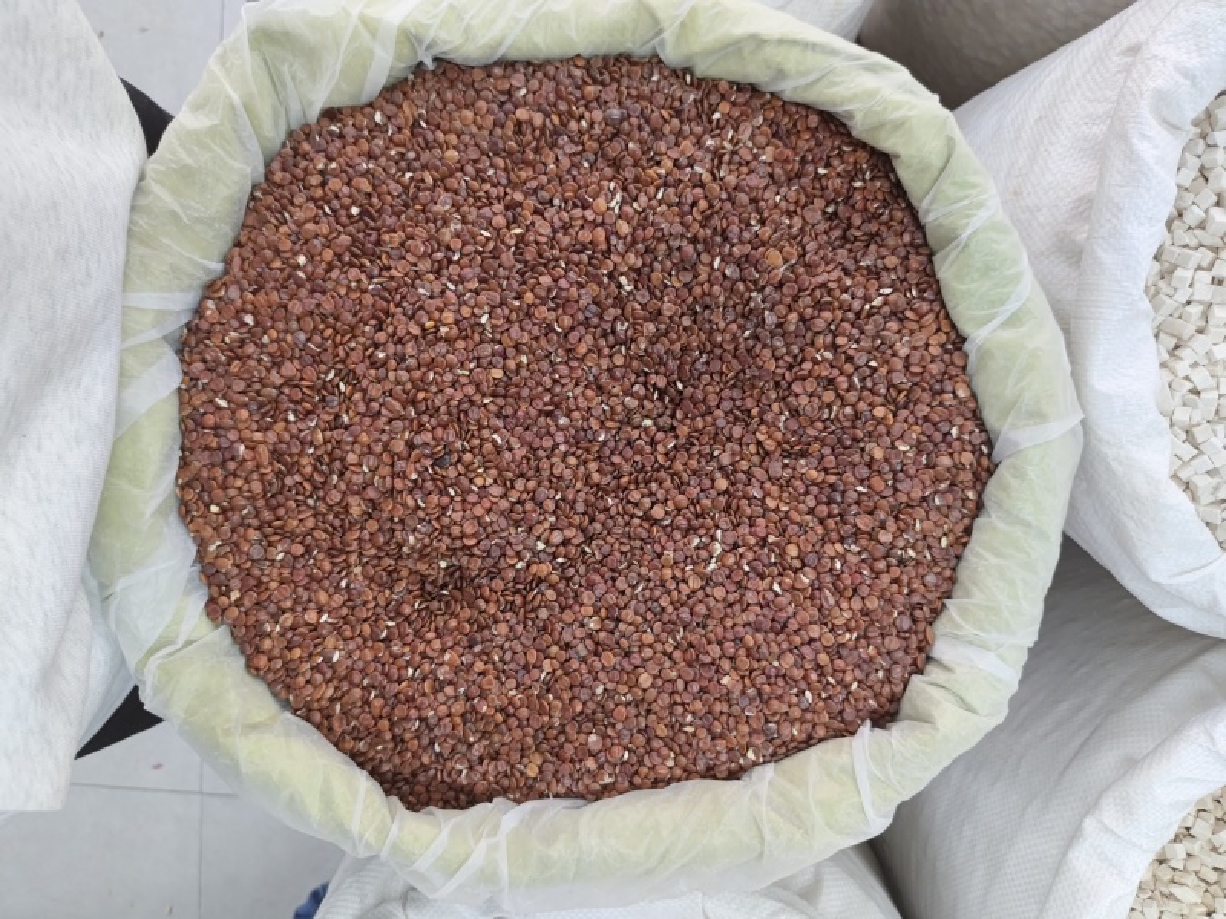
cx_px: 613
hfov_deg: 71.6
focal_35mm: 24
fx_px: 850
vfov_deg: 56.8
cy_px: 460
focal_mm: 5.56
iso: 594
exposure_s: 1/100
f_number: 1.88
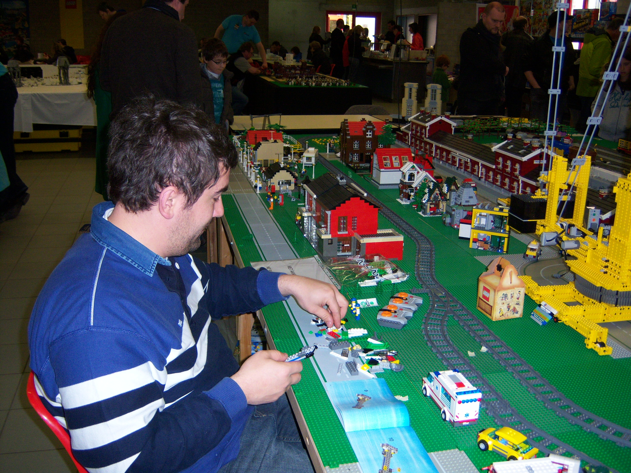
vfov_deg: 39.7
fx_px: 656
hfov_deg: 51.4
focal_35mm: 36
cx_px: 316
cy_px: 236
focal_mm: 7.5
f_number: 2.8
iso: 160
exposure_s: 1/60
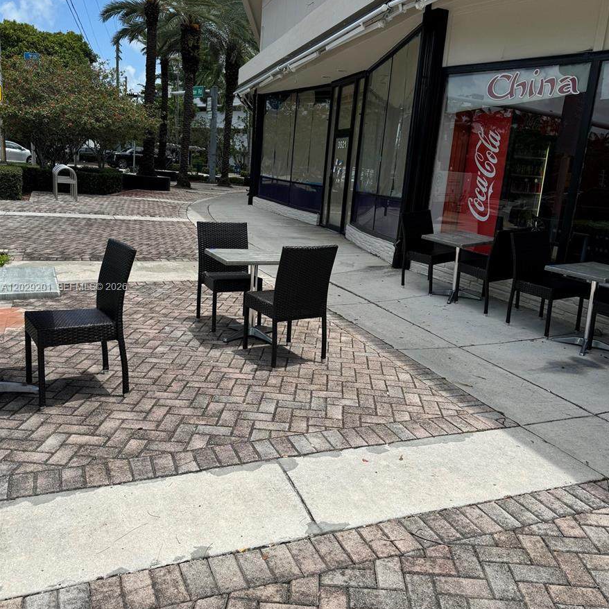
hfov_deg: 55.6
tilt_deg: -12.3
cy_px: 288
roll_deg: -3.6
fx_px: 577
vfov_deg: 55.6
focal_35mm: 29
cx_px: 311
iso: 80
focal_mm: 6.76
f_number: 1.78
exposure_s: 1/4608
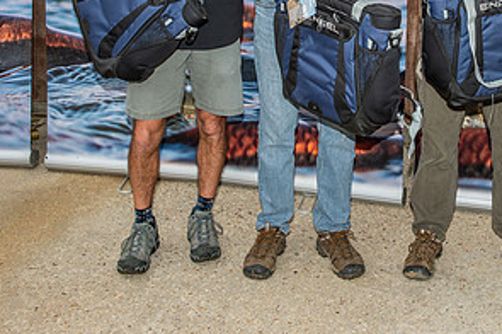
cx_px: 379
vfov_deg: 20.9
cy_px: 9
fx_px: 878
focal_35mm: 63
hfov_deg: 31.3
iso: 160
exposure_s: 1/200
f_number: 6.3
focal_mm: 32
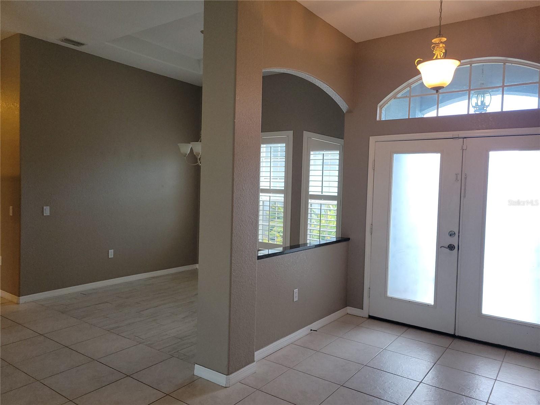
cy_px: 202
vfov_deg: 53.1
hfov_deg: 67.3
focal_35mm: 26
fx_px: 406
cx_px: 270
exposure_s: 1/120
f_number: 1.8
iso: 200
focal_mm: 5.4
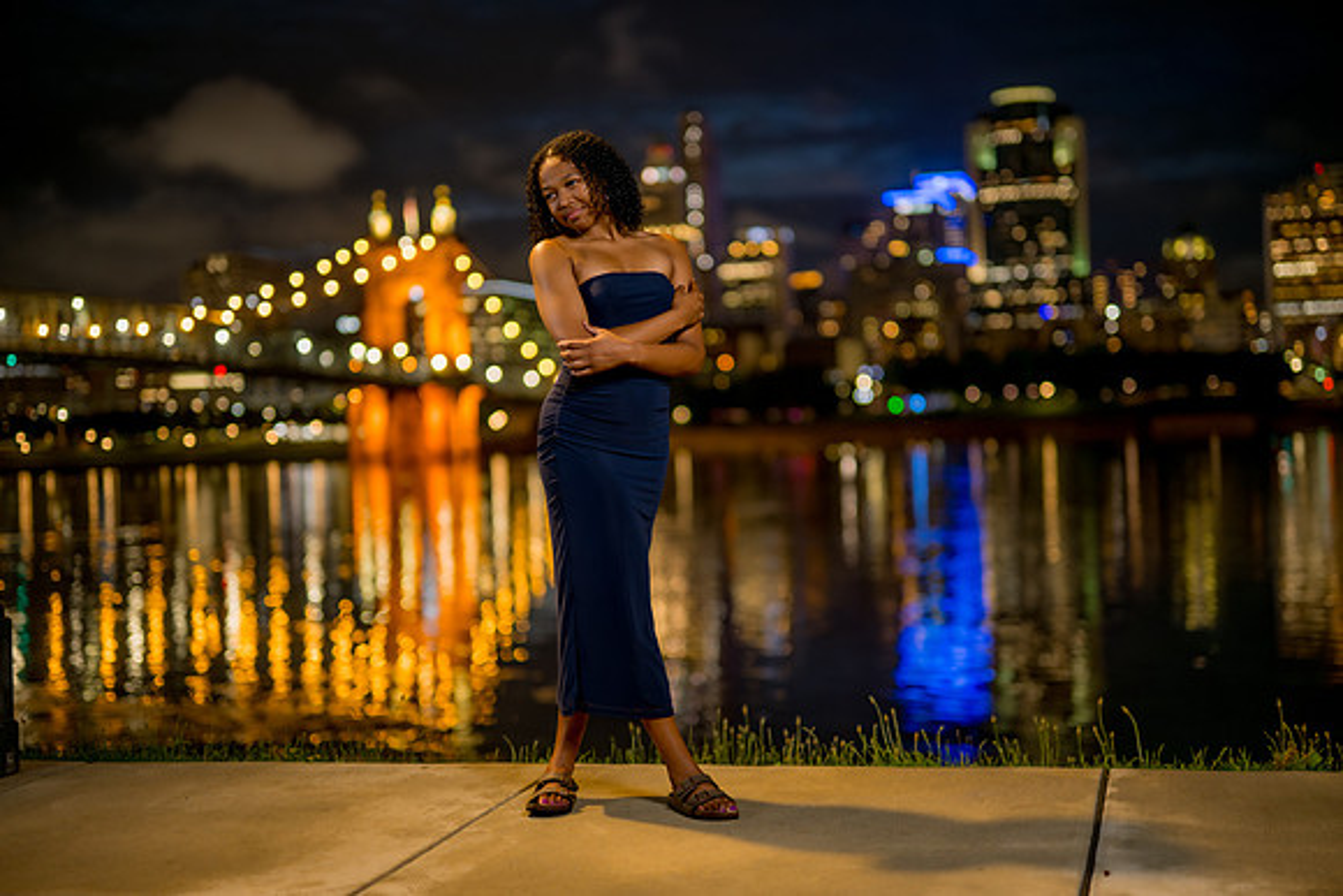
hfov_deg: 39.6
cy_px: 448
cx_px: 672
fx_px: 1866
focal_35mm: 50
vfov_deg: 27.0
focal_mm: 50
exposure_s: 1/50
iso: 320
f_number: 1.2
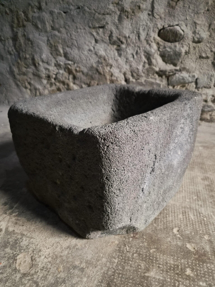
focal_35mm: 23
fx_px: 190
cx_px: 108
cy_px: 144
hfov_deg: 58.9
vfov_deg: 73.9
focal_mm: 5.4
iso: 2000
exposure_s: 1/100
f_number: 1.8
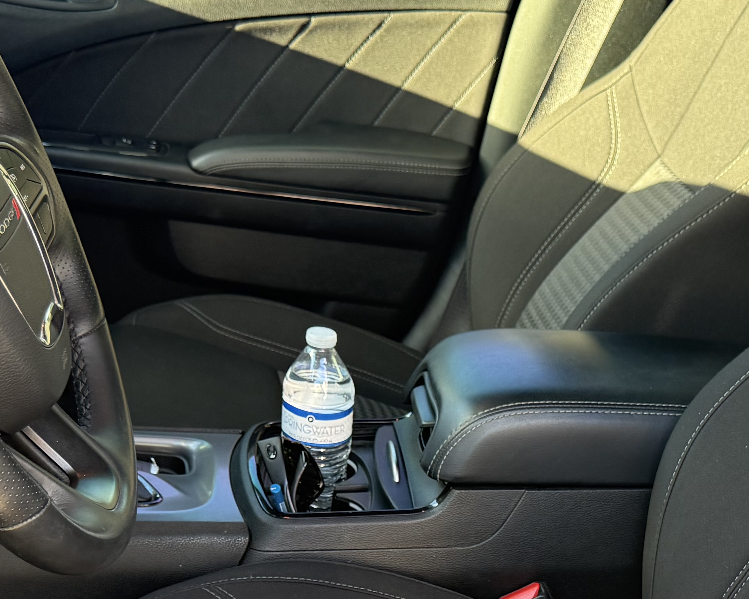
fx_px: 1352
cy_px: 636
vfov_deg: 23.6
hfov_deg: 30.6
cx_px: 524
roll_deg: -11.6
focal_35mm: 61
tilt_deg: -30.0
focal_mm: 6.76
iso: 160
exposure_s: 1/121
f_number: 1.78
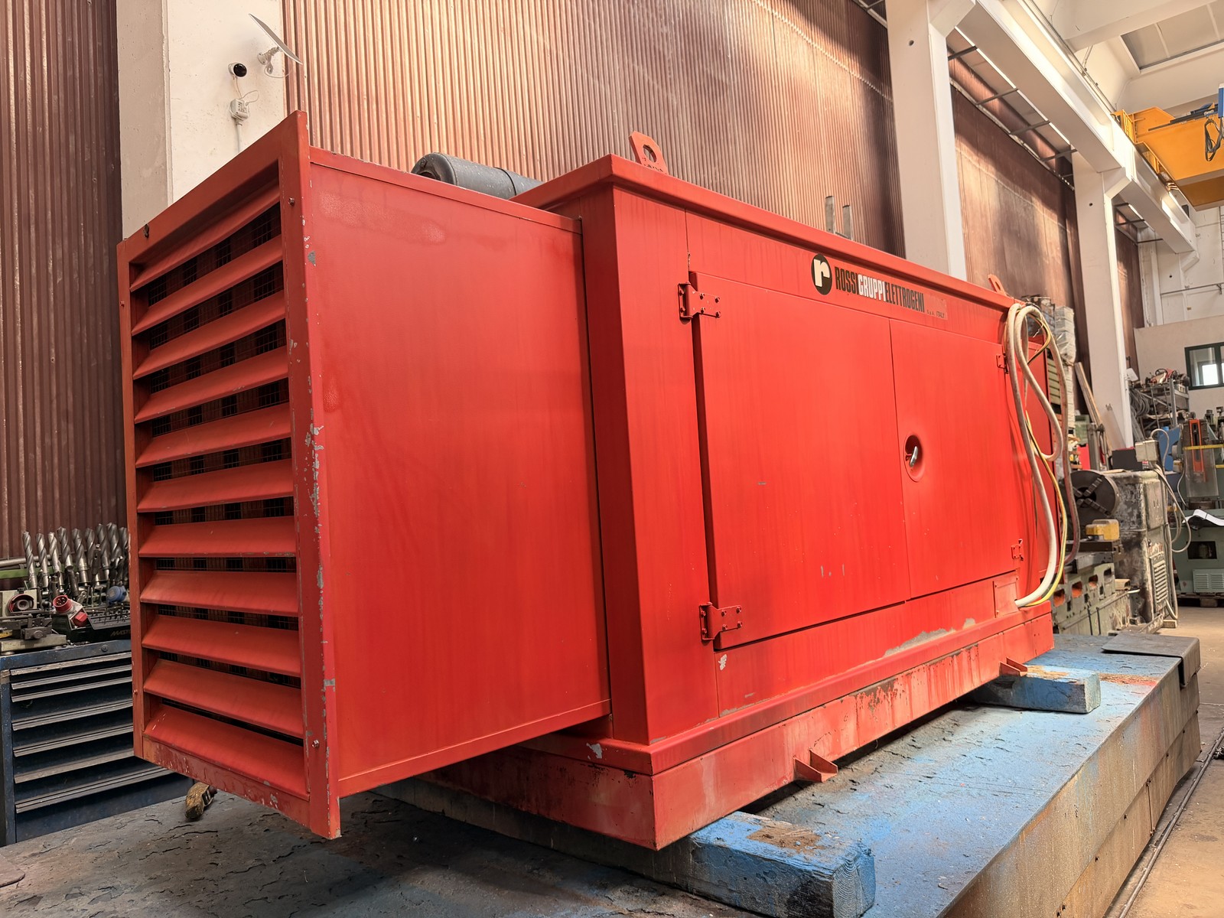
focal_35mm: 24
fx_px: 849
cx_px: 612
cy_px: 459
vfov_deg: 56.8
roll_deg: +3.5
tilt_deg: +2.2
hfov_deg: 71.6
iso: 125
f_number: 1.78
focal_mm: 6.76
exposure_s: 1/121
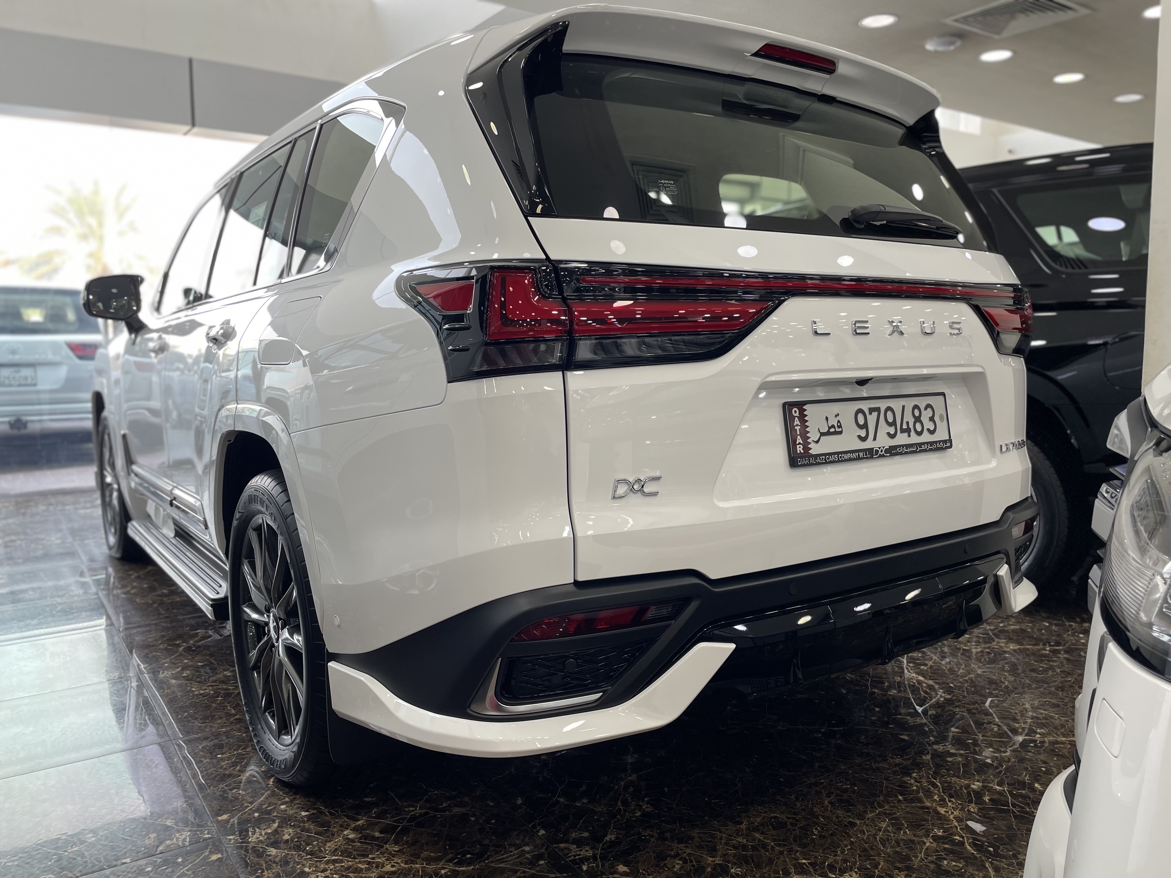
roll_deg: +0.3
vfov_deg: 53.1
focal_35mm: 26
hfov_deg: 67.3
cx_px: 586
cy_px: 439
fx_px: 880
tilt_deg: -5.8
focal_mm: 4.2
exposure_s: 1/100
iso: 40
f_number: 1.6
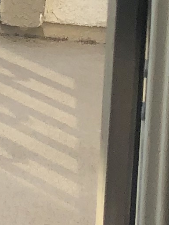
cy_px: -318
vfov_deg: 8.3
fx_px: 1431
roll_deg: -2.3
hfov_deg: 6.3
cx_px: -298
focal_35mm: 220
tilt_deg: -3.9
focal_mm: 4
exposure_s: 1/392
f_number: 1.8
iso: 20
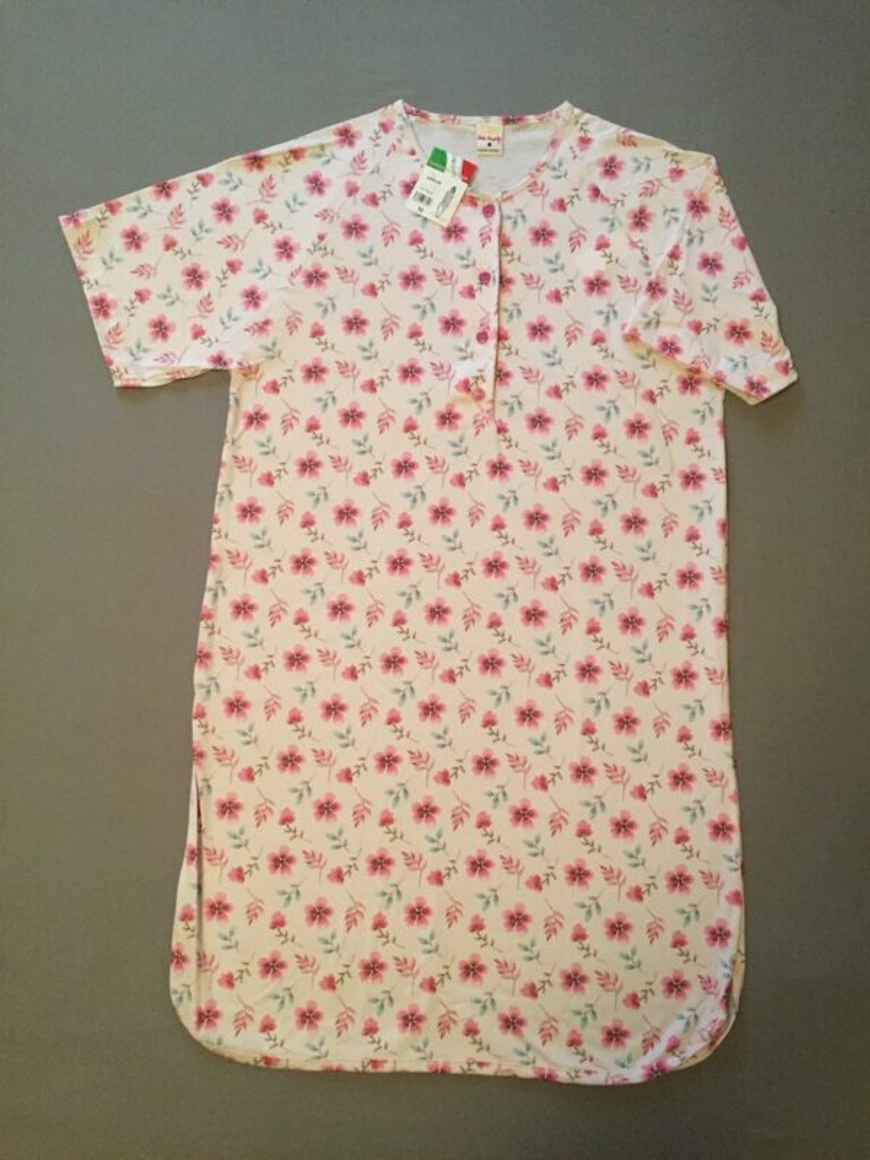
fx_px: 972
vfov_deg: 61.7
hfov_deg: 48.2
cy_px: 580
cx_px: 435
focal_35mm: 29
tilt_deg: -84.6
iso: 250
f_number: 2.2
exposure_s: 1/25
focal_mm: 4.15
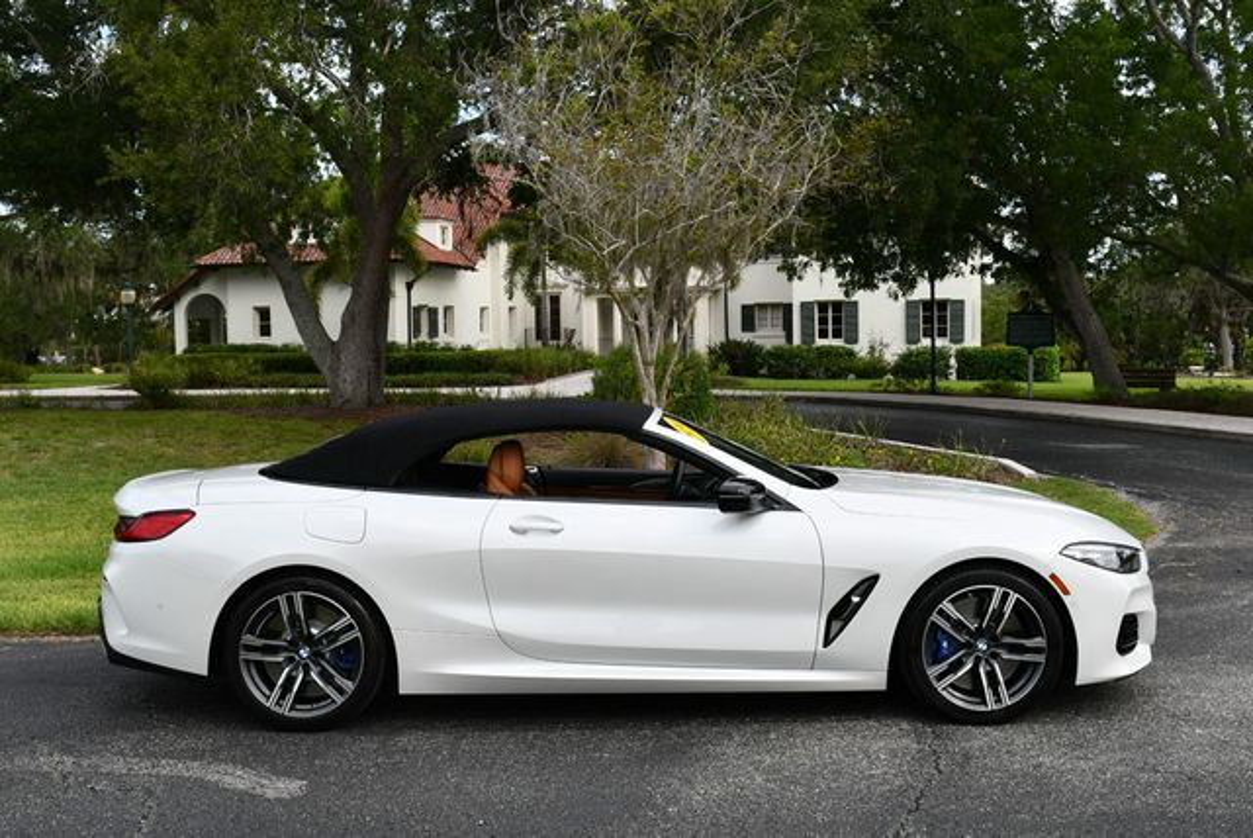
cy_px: 419
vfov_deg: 33.5
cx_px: 626
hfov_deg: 48.4
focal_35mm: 40
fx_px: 1393
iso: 160
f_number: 8
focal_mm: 20
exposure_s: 1/250
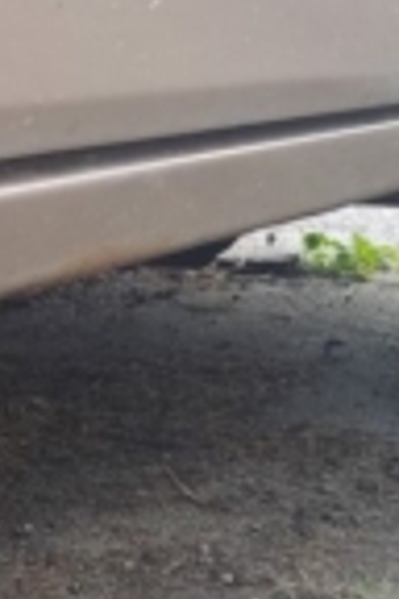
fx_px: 1496
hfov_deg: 14.7
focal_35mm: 90
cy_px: 545
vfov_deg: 22.1
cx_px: -66
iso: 100
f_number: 1.7
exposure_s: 1/60
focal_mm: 4.2
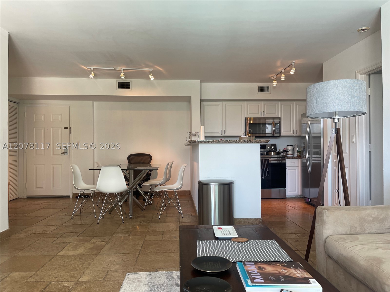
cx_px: 195
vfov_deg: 53.1
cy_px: 146
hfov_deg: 67.3
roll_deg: +0.2
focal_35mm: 26
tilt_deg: -0.2
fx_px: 293
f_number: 1.6
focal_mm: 5.1
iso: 125
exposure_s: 1/120
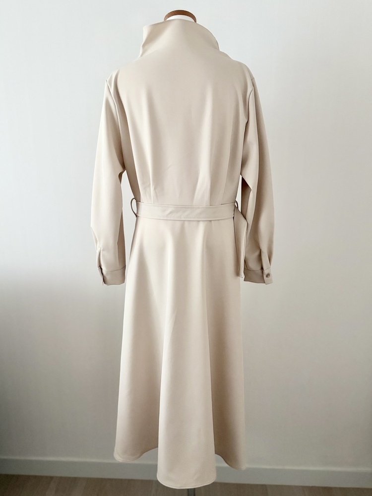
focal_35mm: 26
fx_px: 373
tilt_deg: -14.1
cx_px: 186
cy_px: 248
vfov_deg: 67.3
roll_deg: +0.6
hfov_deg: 53.1
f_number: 1.6
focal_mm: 5.96
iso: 500
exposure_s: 1/40
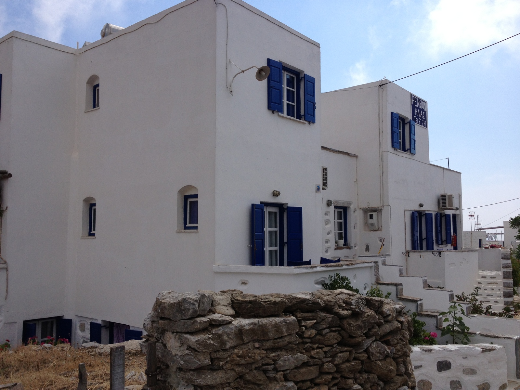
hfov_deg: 52.6
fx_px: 526
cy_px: 195
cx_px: 260
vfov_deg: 40.7
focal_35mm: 35
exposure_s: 1/2632
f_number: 2.4
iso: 50
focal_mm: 4.28
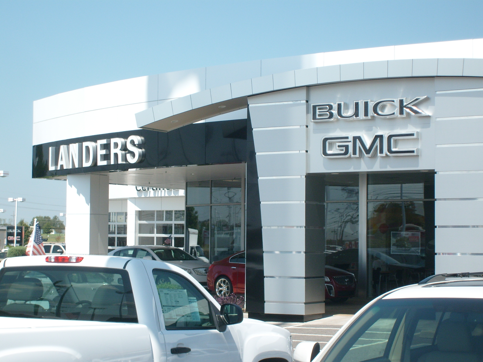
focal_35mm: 81
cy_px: 181
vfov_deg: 18.2
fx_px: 1130
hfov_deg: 24.1
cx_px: 242
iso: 80
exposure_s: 1/125
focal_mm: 13.7
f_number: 10.6
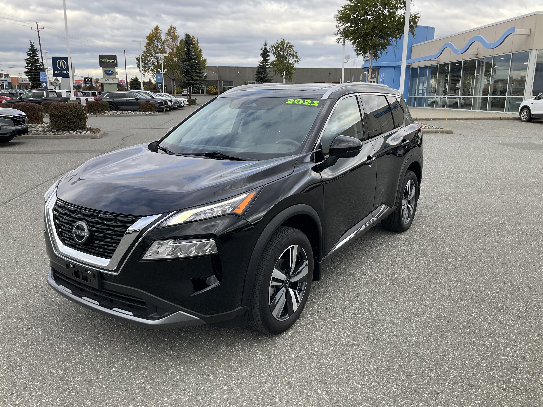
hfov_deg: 61.7
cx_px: 272
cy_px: 204
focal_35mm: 29
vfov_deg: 48.2
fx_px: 455
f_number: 1.8
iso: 25
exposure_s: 1/324
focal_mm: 3
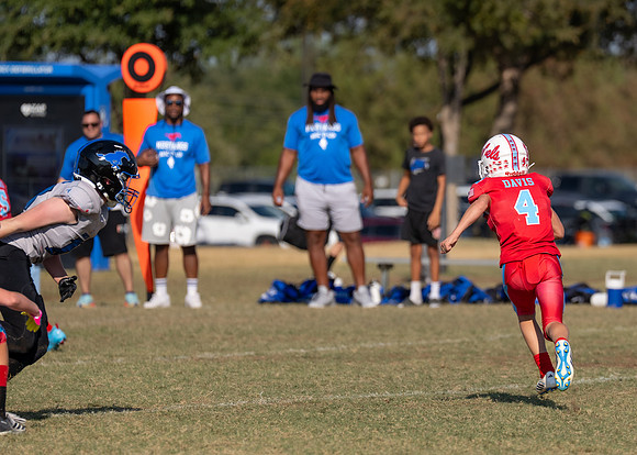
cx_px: 495
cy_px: 232
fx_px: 6726
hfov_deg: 5.4
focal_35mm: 372
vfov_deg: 3.9
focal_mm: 200
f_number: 3.2
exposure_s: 1/3200
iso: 100
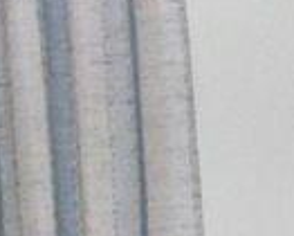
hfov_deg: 7.0
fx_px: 2386
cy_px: 128
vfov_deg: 5.7
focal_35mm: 274
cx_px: 274
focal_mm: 5.9
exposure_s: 1/64
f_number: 4.5
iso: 140
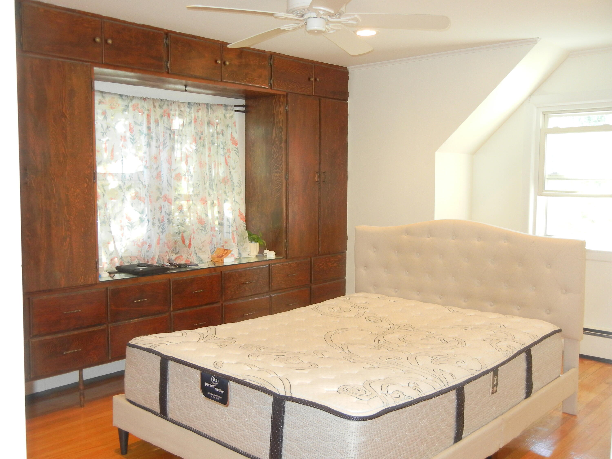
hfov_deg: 54.0
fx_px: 601
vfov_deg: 41.8
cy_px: 230
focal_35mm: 34
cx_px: 306
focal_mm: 6.2
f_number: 3.6
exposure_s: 1/30
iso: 317
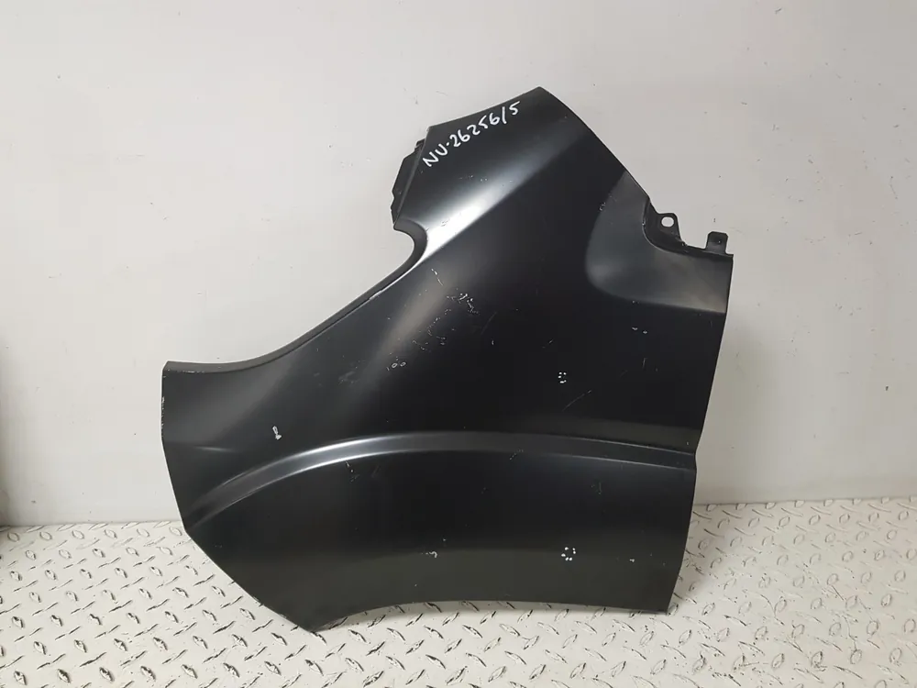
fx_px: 689
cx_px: 458
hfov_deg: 67.3
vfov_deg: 53.1
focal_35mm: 26
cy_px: 344
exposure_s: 1/50
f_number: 1.7
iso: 200
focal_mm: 4.2
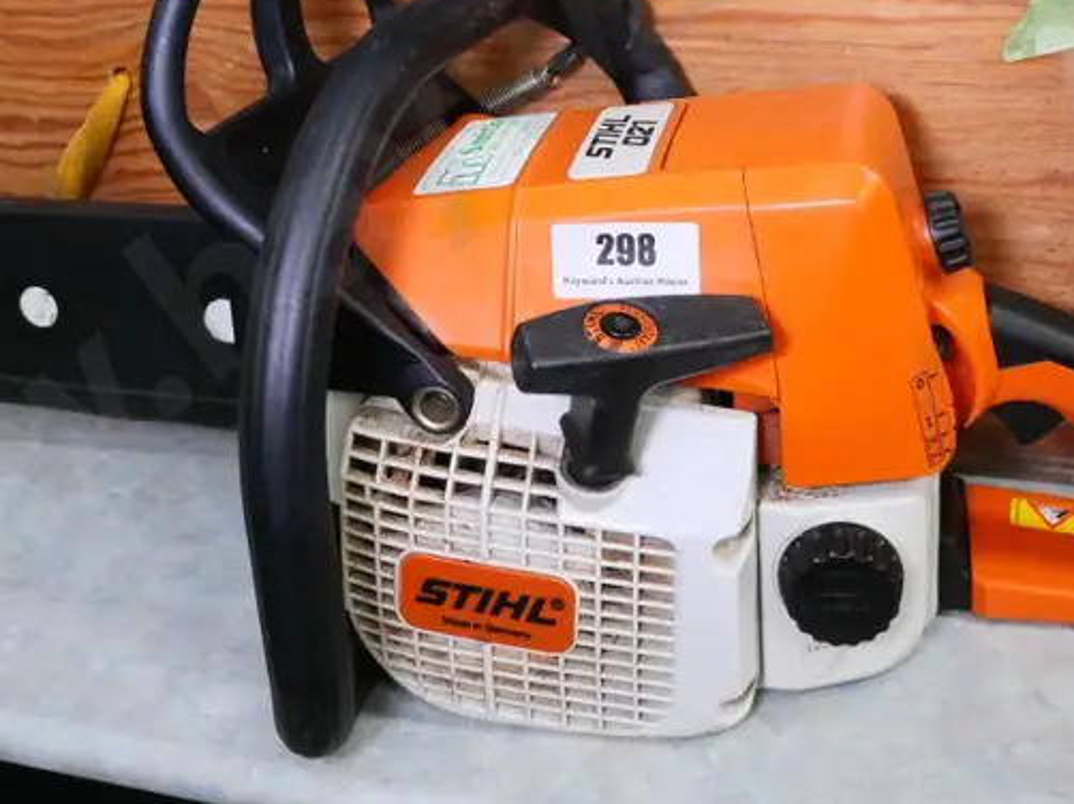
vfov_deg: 28.2
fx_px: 1520
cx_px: 582
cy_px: 36
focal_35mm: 49
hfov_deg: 38.9
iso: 3200
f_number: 4.5
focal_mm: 12
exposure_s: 1/320
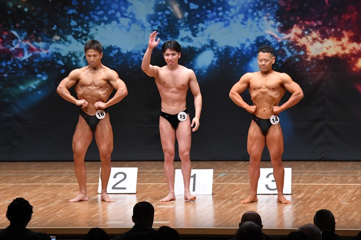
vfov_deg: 6.3
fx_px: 2175
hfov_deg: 9.5
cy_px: 120
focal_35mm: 217
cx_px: 180
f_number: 5.6
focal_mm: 145
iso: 6400
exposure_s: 1/400
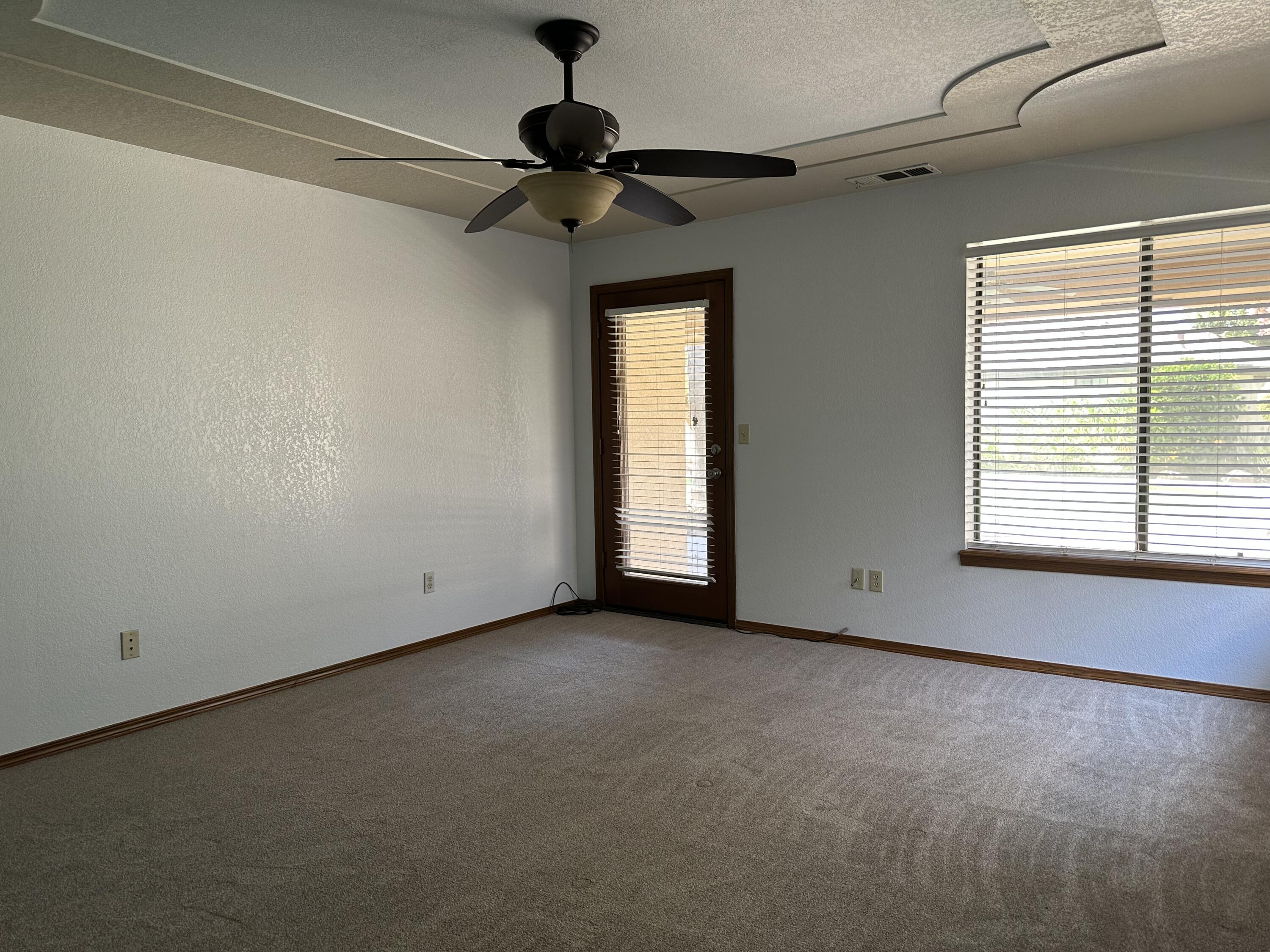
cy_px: 476
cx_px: 635
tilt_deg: -3.1
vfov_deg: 56.8
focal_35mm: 24
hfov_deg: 71.6
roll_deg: +1.5
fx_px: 881
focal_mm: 6.86
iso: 125
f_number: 1.78
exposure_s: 1/60
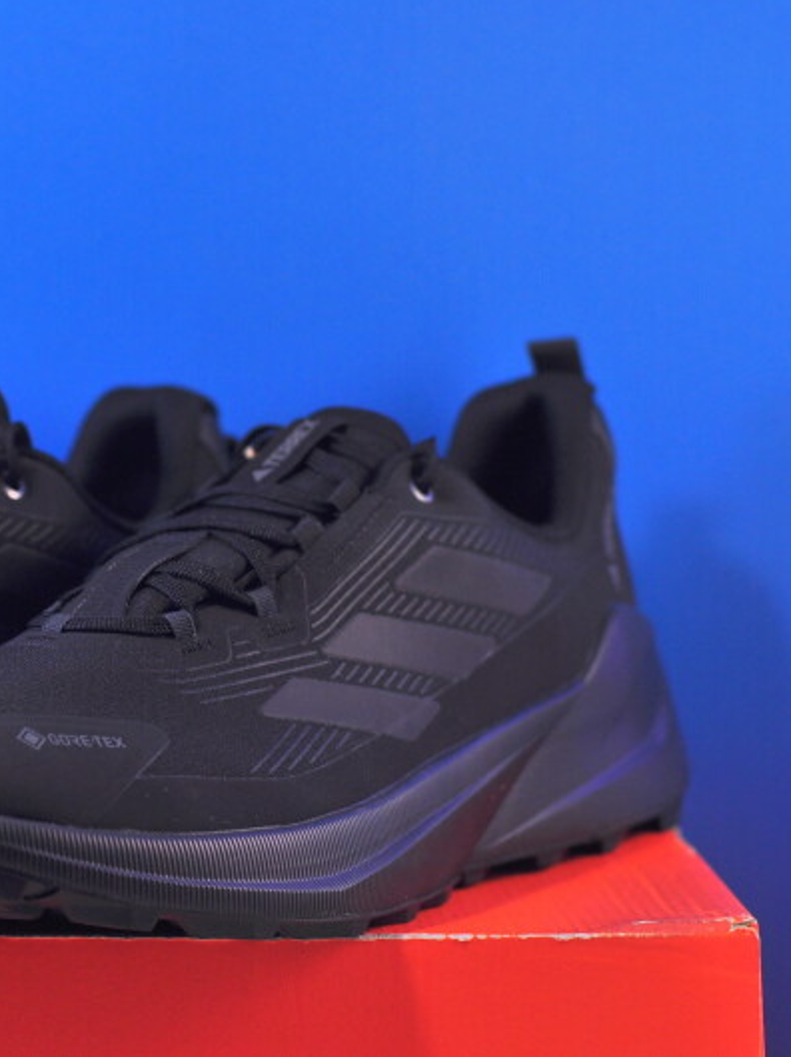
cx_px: 56
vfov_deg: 18.1
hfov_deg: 13.4
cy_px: 528
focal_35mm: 109
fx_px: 3325
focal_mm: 50
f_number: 3.2
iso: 250
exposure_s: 1/250
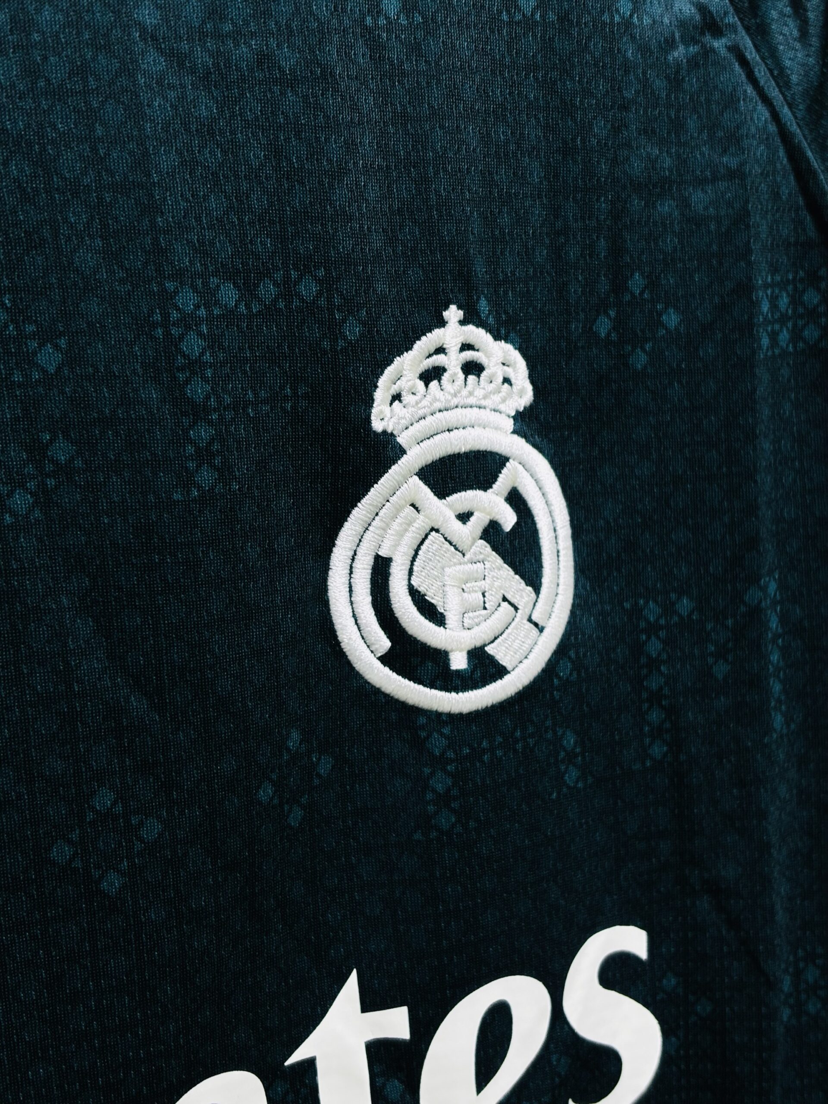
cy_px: 552
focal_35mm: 52
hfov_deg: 28.0
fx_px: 1658
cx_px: 414
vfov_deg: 36.8
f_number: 1.6
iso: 64
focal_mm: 5.96
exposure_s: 1/50
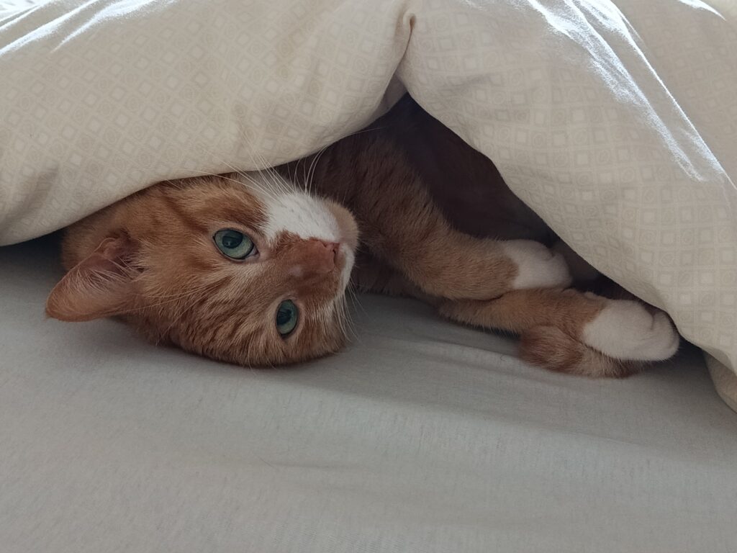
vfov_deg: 30.3
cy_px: 276
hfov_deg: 39.7
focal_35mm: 48
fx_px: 1022
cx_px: 368
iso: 1621
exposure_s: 1/25
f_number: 1.7
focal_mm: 5.24
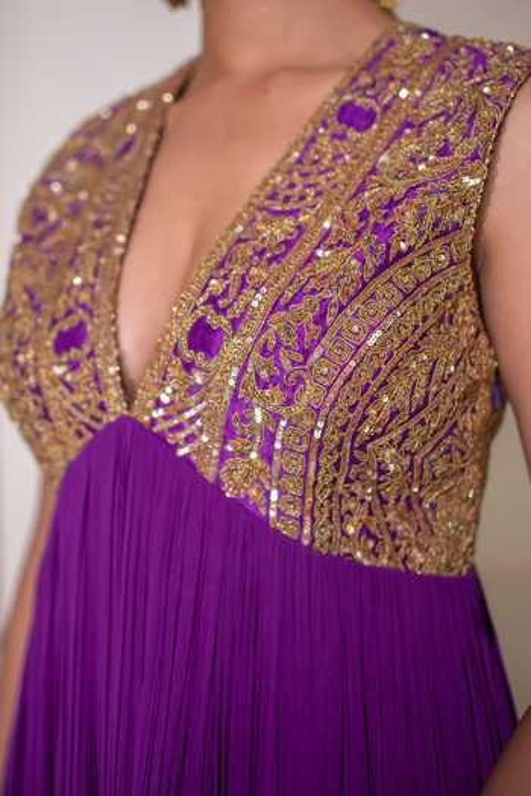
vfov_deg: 54.4
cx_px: 266
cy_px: 398
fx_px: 774
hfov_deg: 37.9
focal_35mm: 35
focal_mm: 35
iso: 400
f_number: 2.8
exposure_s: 1/320
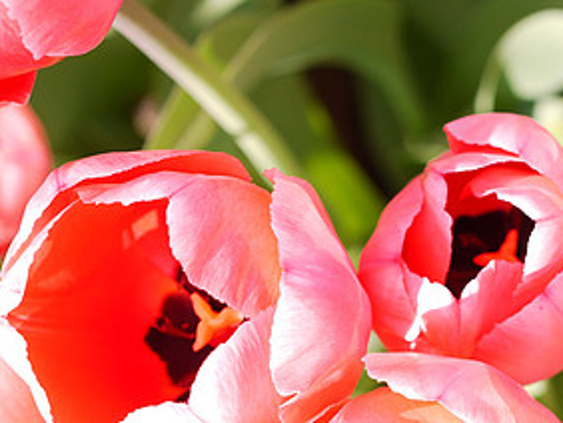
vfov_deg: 8.0
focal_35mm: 185
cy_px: 428
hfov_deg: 10.6
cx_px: 529
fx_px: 3011
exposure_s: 1/250
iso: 100
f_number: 3.5
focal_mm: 45
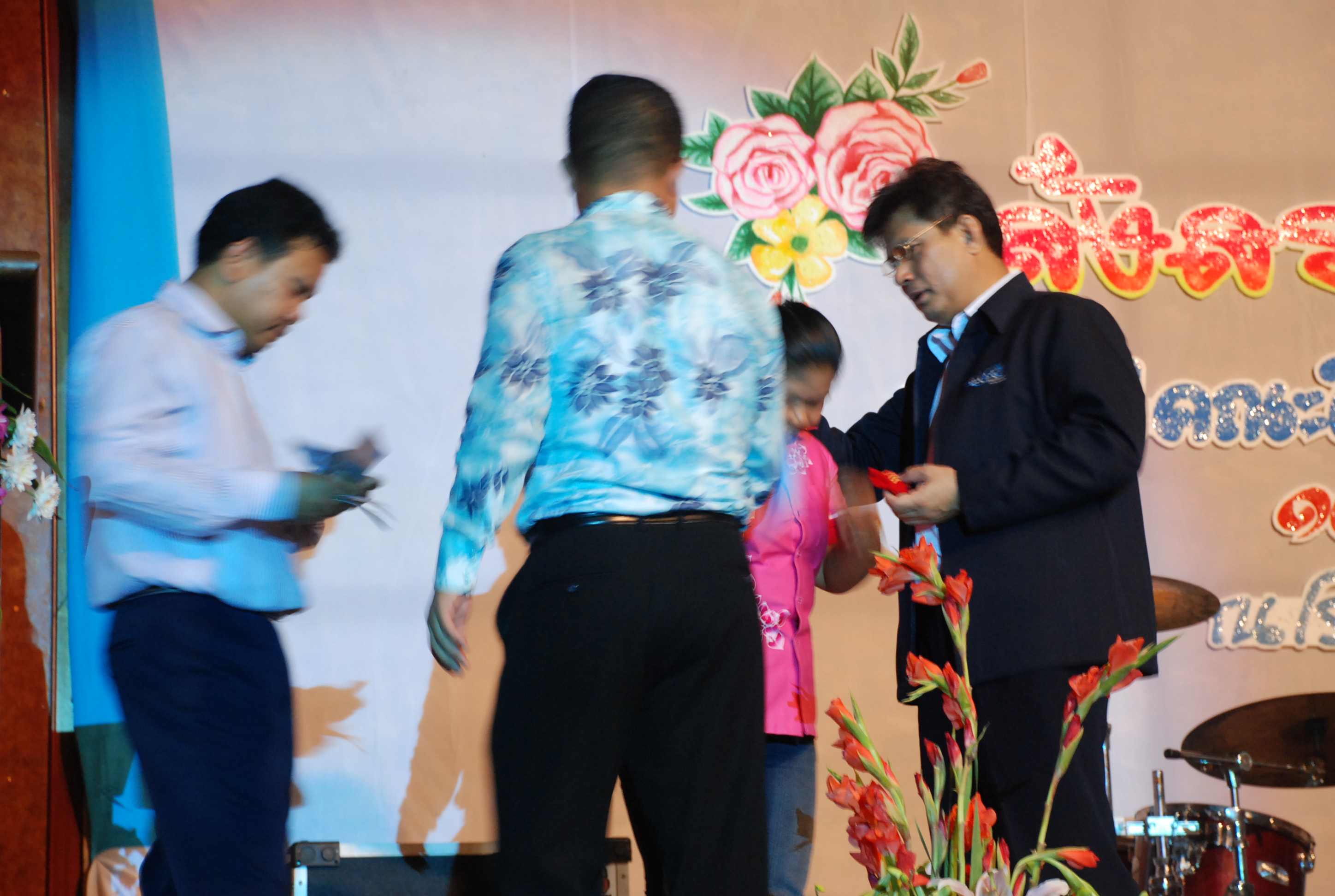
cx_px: 668
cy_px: 448
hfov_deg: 20.6
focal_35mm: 99
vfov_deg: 13.9
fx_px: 3679
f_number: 5.3
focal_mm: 66
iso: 800
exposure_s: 1/10
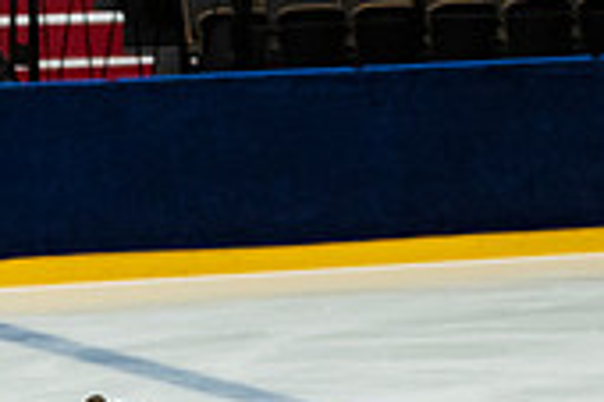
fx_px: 7895
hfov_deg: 4.4
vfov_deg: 2.9
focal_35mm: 471
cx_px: -174
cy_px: 567
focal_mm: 92
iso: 1250
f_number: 4
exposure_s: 1/500
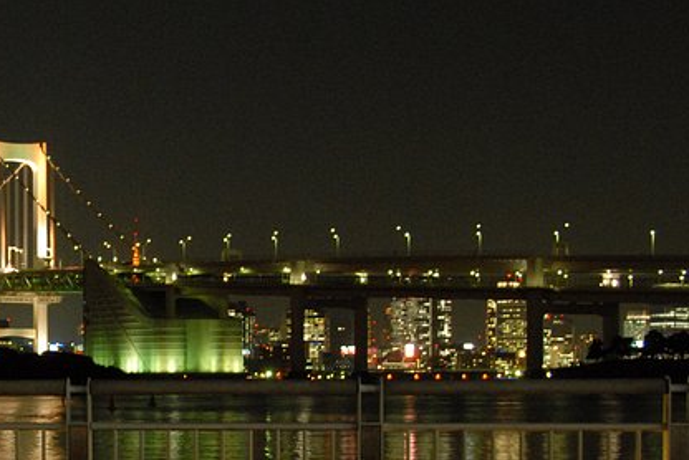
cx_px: -46
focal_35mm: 96
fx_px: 1839
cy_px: 378
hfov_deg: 20.4
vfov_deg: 14.2
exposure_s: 1/2.5
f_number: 5
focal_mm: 26
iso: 800
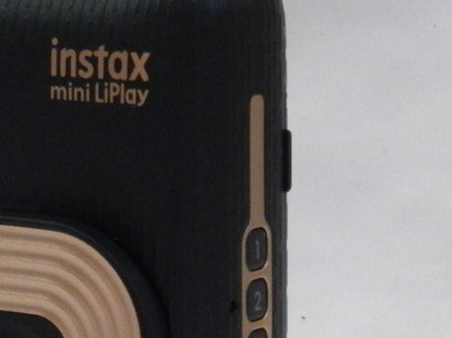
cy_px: 359
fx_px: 3107
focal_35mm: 238
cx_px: -22
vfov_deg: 6.2
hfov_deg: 8.3
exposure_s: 1/80
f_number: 4.8
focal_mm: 13.5
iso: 800
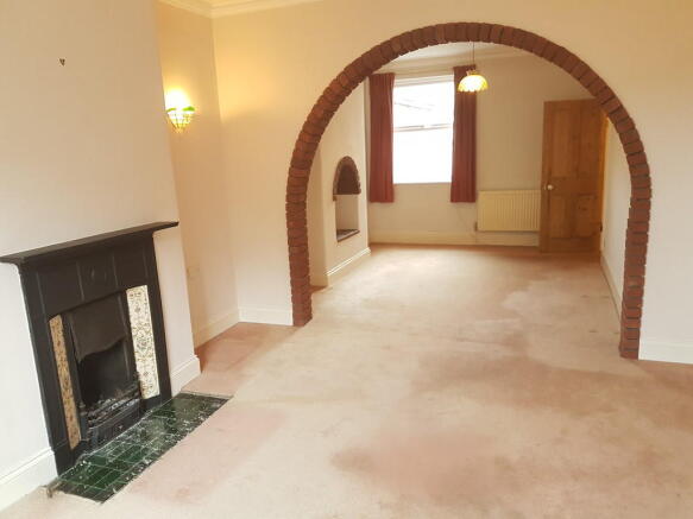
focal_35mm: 26
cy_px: 260
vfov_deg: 53.0
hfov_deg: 67.3
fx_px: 520
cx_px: 346
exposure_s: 1/25
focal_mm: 4.2
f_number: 1.7
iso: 250
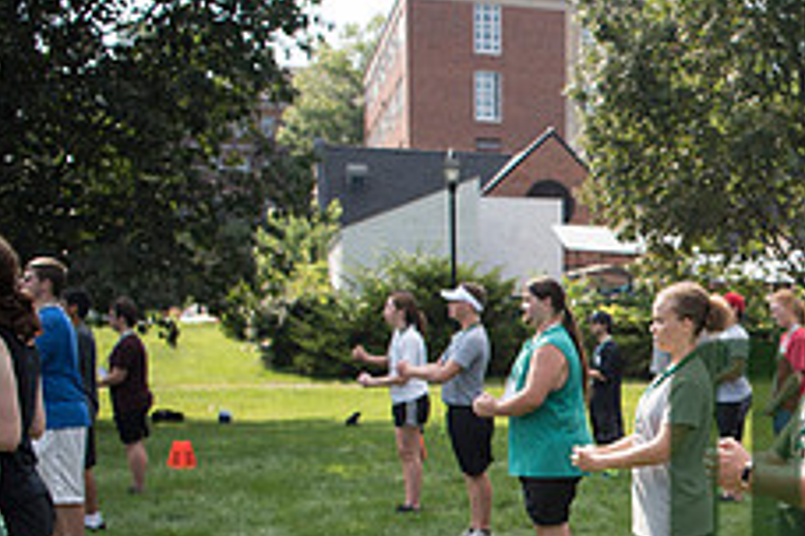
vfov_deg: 21.6
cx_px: 936
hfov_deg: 29.0
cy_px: 506
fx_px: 1364
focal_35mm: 61
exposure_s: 1/2000
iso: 200
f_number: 2.8
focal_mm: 24
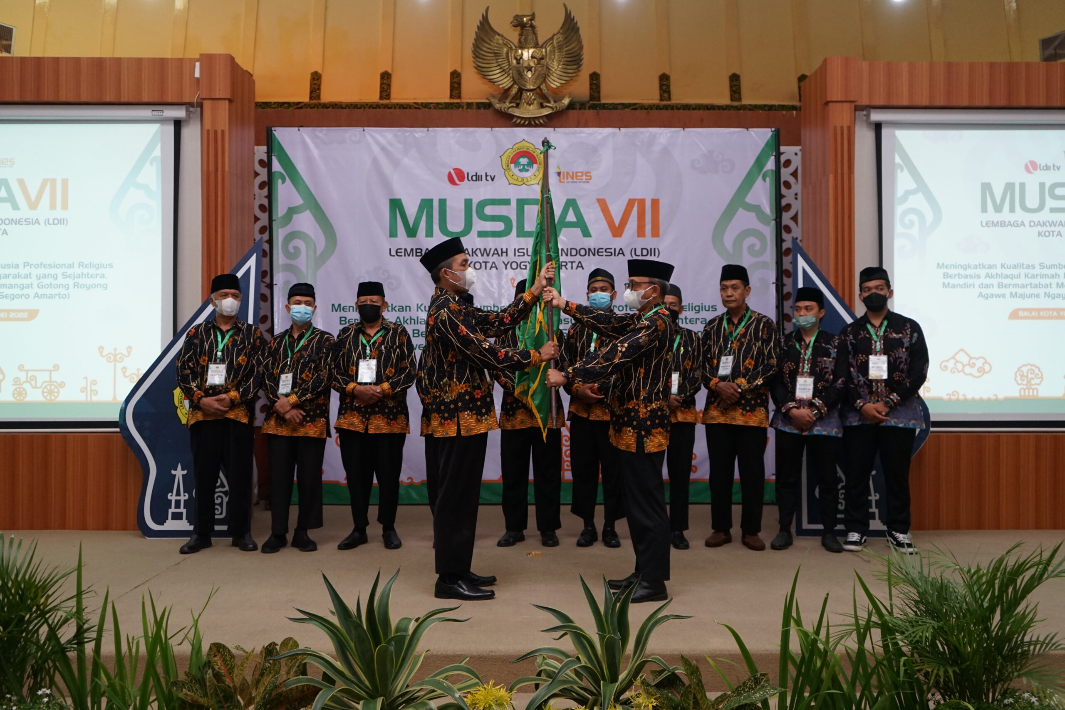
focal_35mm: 30
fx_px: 887
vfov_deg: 43.6
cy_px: 355
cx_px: 532
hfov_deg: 61.9
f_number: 4
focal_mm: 30
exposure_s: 1/160
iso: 1600
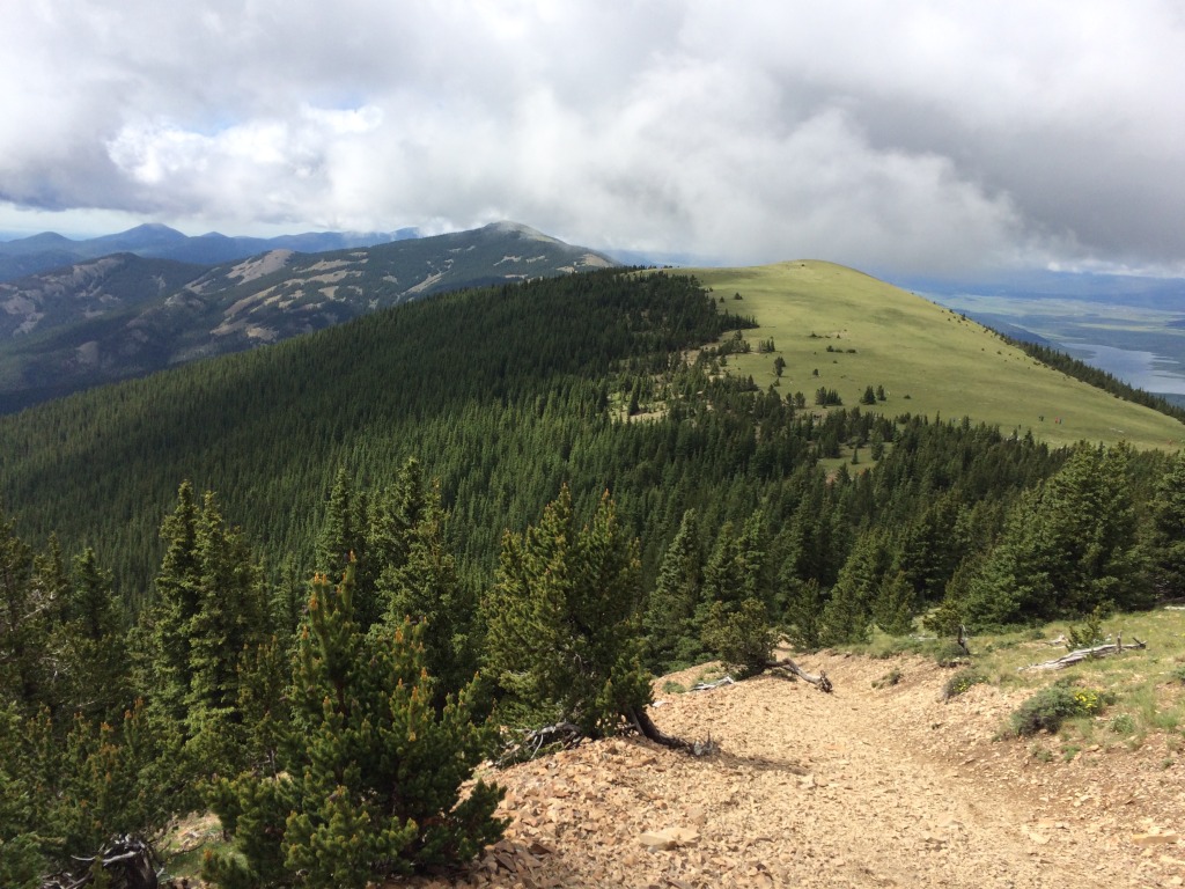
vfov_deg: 48.2
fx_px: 993
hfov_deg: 61.7
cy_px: 444
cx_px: 592
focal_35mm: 29
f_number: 2.2
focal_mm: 4.15
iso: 32
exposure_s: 1/2283
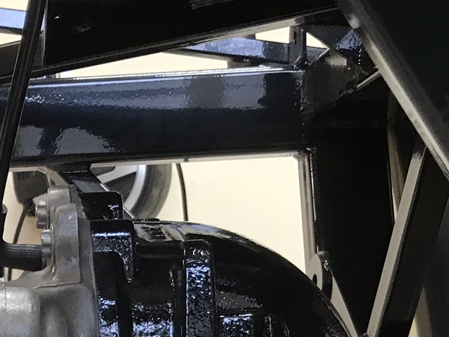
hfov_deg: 21.2
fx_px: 1193
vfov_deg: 14.7
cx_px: 128
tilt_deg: -11.4
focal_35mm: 92
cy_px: 539
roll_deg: +1.4
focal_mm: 3.99
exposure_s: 1/20
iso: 40
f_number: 1.8
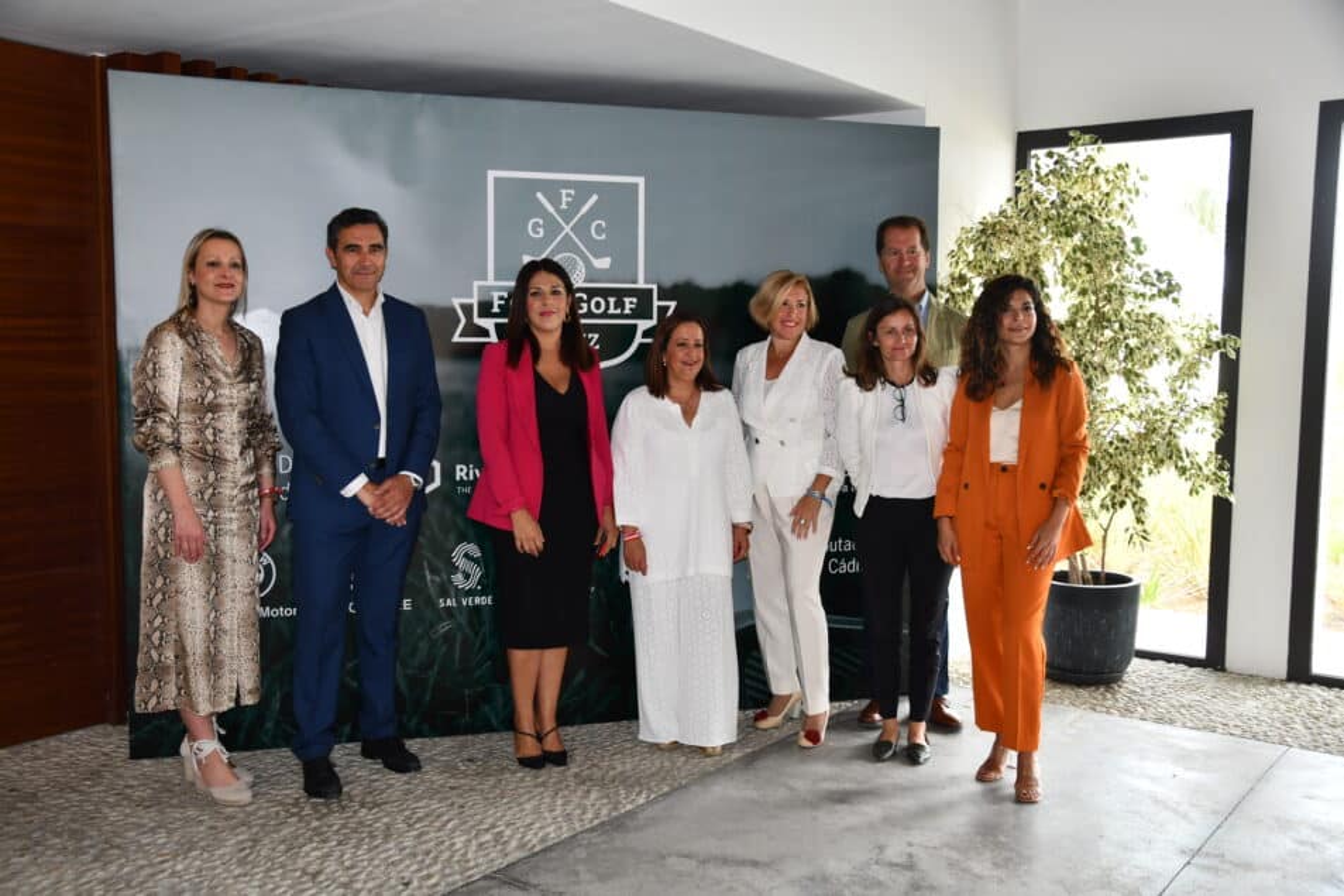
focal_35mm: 33
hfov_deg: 57.2
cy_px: 448
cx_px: 672
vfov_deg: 40.0
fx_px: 1232
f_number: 3.8
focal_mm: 22
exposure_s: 1/100
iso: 400
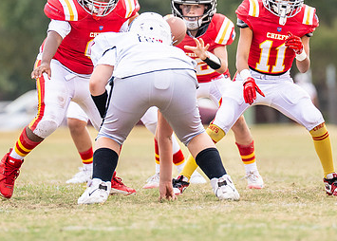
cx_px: 252
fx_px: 6139
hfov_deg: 3.1
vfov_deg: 2.2
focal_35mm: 641
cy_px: 35
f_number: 2.8
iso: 160
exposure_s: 1/1250
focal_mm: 200
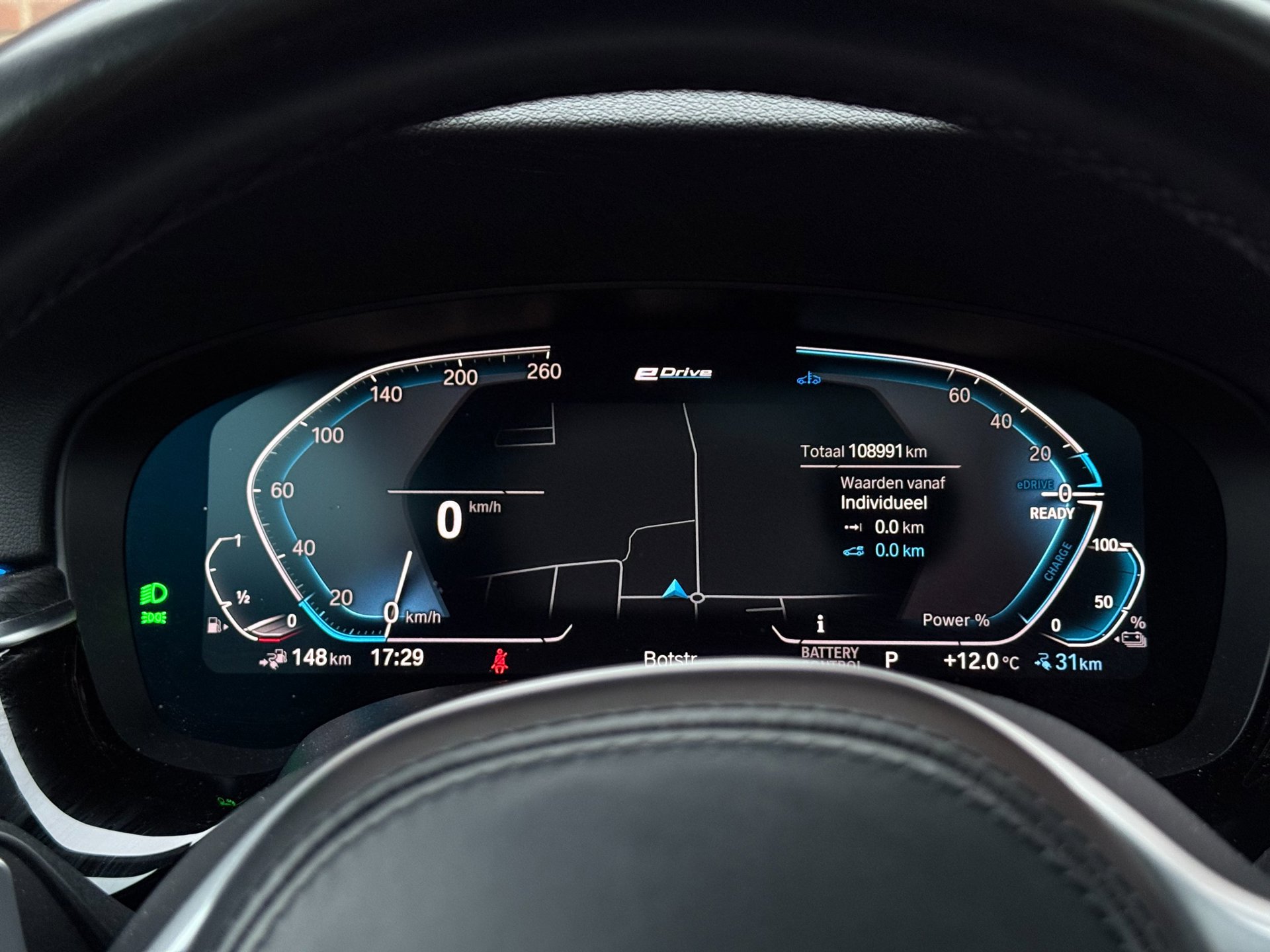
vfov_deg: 30.3
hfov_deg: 39.7
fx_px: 1761
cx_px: 635
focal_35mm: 48
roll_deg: +0.8
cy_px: 476
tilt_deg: -14.9
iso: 400
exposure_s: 1/37
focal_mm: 6.76
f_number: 1.78
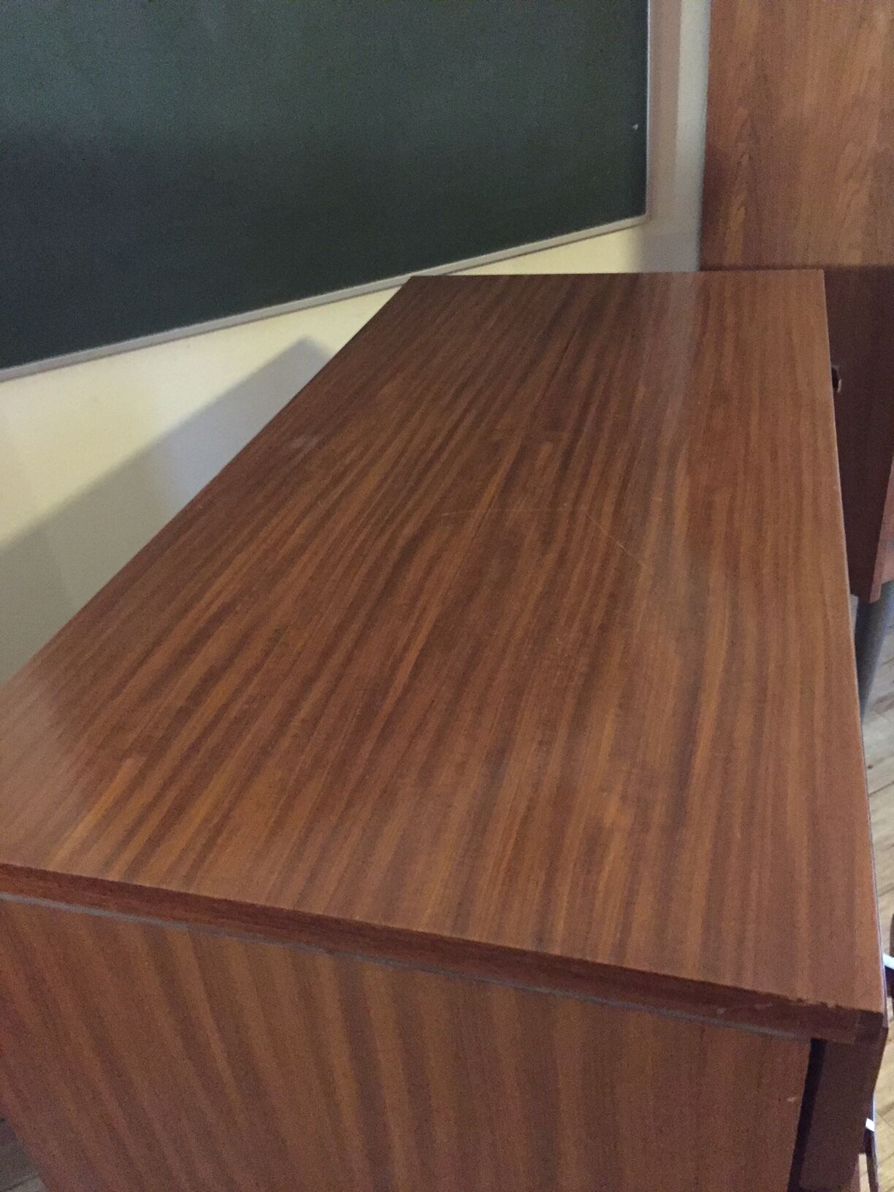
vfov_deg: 61.7
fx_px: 999
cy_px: 596
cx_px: 447
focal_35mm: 29
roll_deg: +6.2
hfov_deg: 48.2
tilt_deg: -33.4
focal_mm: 4.15
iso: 1250
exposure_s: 1/17
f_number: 2.2
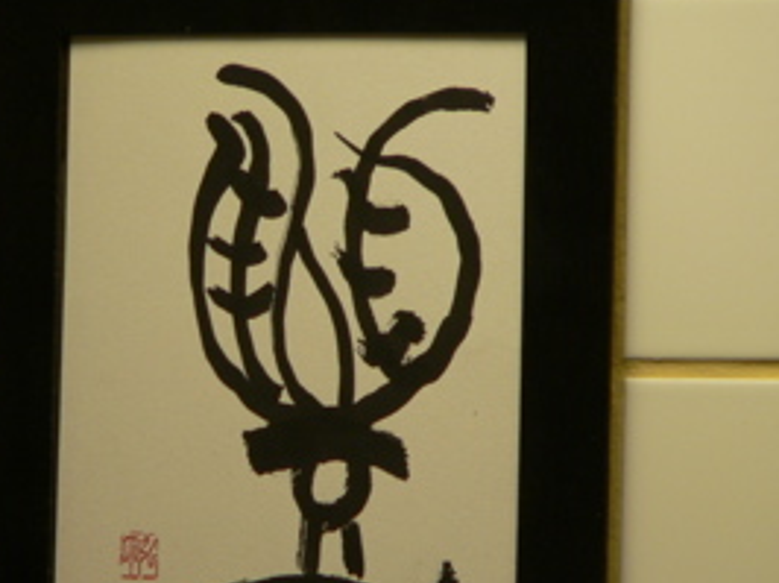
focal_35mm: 781
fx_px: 17560
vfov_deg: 1.9
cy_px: 390
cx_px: 287
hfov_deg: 2.5
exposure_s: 1/60
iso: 100
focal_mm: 72
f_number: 2.8
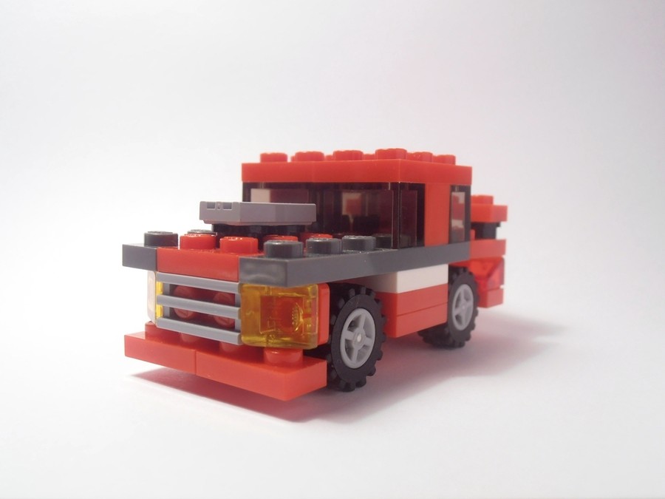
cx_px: 332
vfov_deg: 38.7
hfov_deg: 50.1
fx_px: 711
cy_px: 250
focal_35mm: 37
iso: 100
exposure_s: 1/40
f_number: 3.9
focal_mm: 6.61
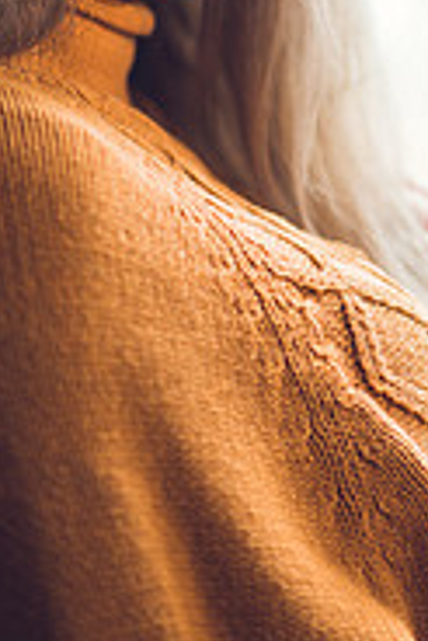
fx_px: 4574
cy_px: 38
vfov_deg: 8.0
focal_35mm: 257
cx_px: 216
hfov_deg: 5.4
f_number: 1.6
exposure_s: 1/800
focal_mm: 105
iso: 320
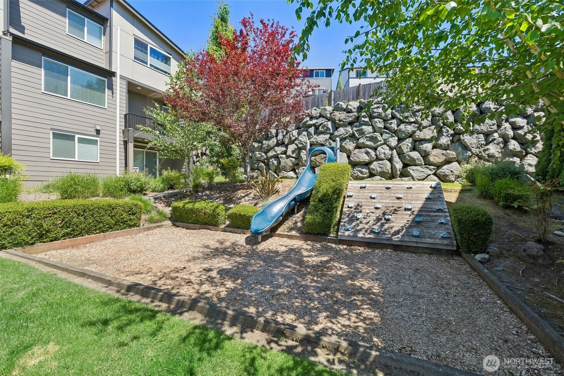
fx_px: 235
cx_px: 282
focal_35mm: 15
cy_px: 188
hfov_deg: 100.4
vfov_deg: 77.3
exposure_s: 1/160
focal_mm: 10
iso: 250
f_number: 9
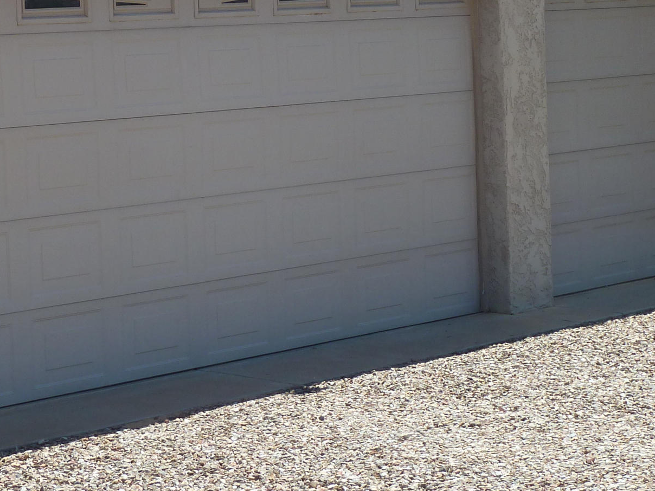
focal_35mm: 106
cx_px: 208
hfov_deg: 18.5
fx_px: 2006
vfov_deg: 13.9
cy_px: 173
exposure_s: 1/320
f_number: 4
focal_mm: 7.9
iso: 80
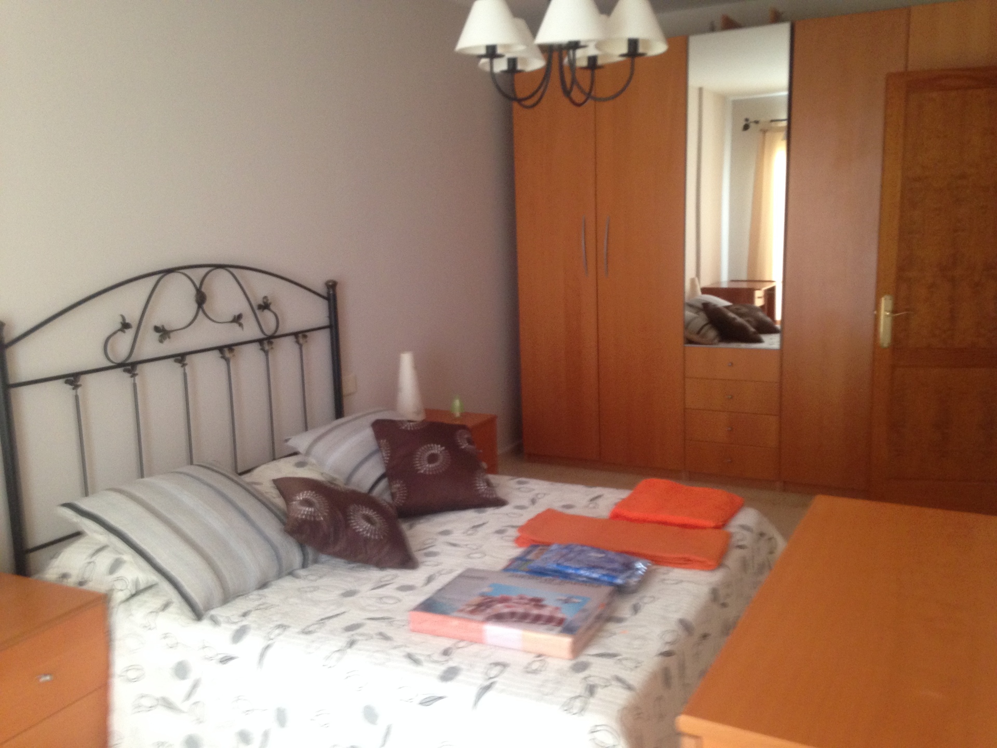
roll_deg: +1.3
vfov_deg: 42.9
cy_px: 374
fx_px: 950
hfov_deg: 55.4
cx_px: 498
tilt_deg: -9.8
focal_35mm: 33
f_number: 2.4
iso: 200
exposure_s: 1/20
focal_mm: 4.12
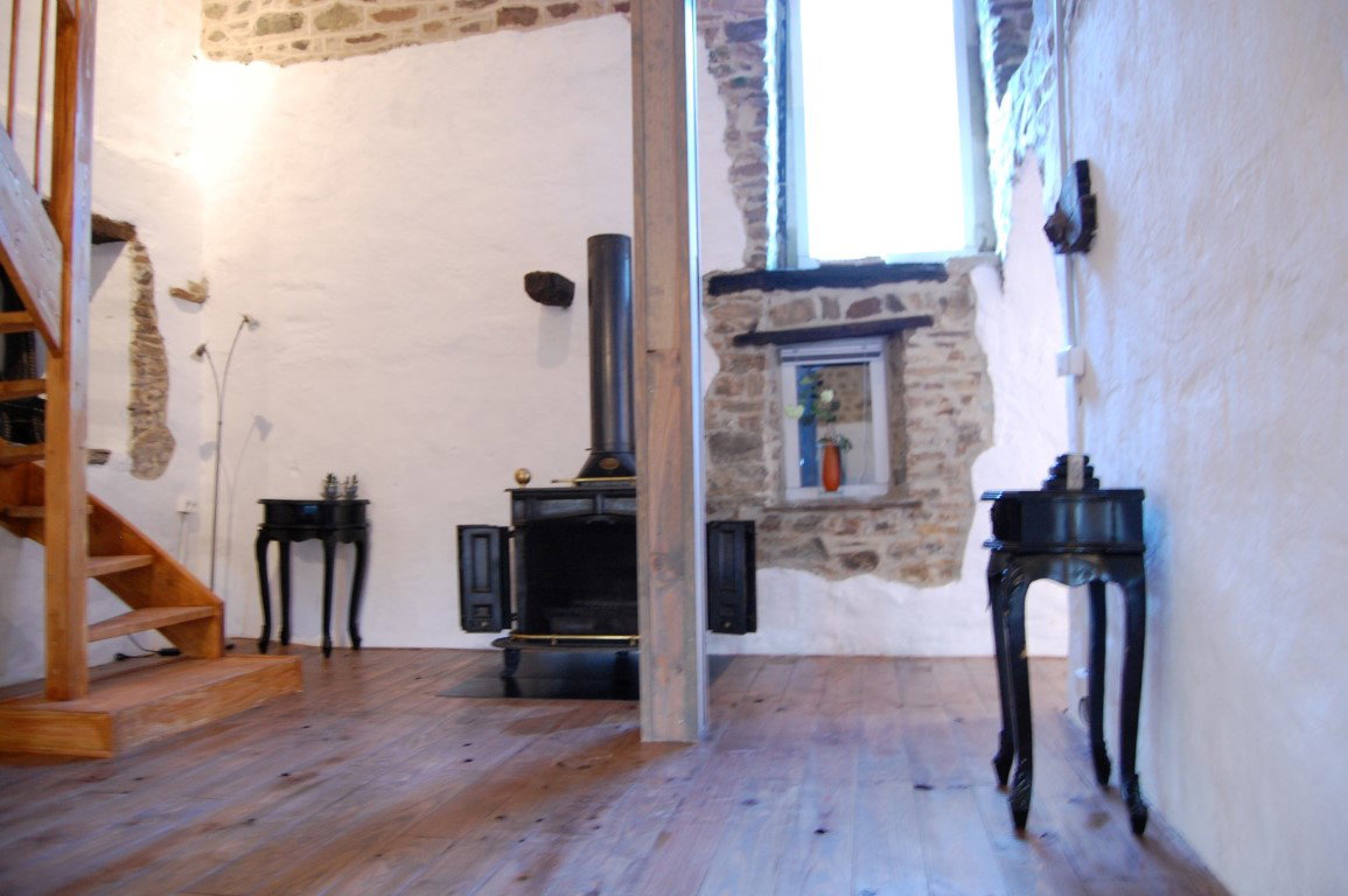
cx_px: 674
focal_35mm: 27
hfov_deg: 67.4
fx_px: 1010
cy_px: 448
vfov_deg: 47.9
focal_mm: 18
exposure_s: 1/4
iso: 800
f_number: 3.5
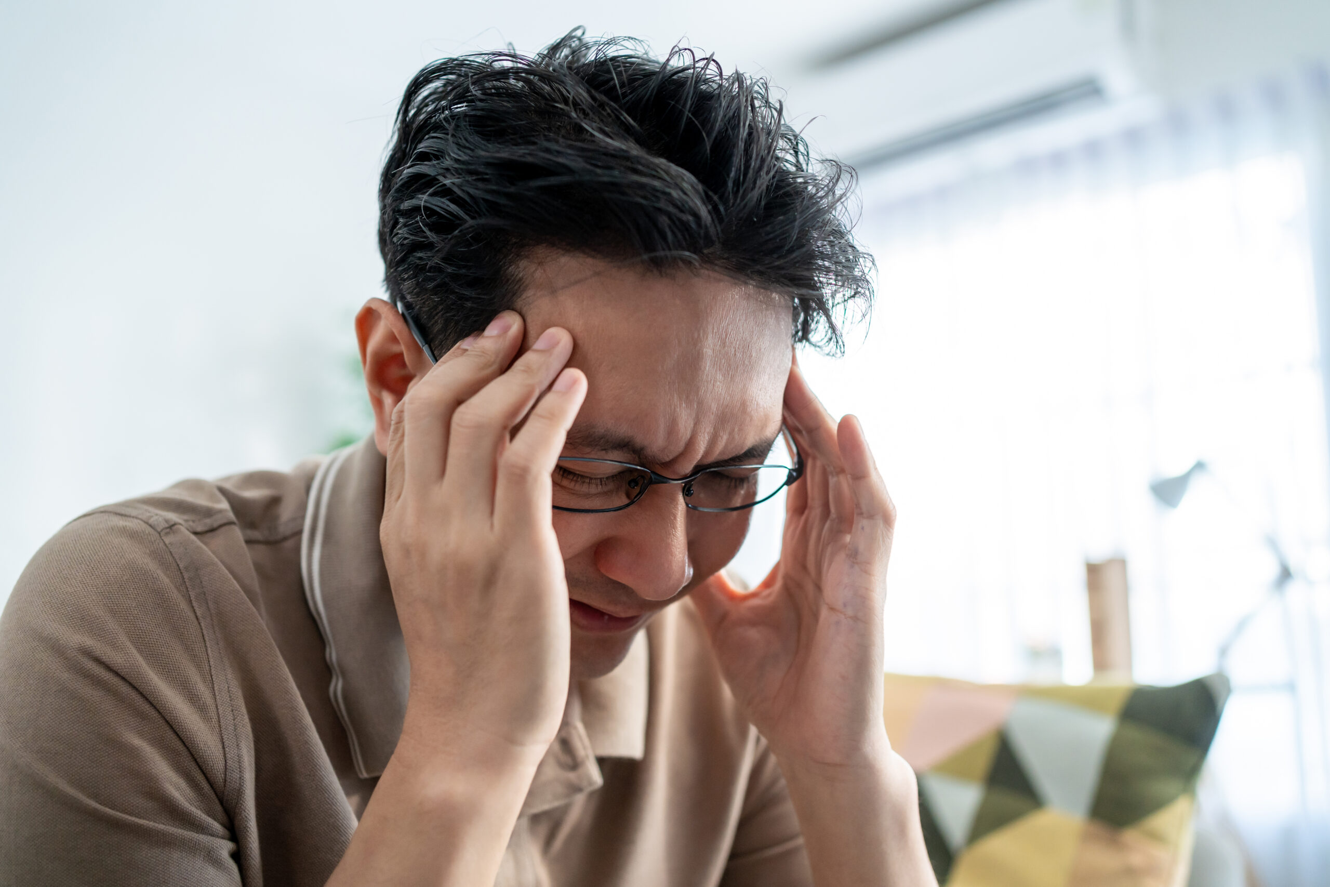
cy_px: 444
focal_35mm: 35
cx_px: 665
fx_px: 1293
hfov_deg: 54.4
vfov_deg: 37.9
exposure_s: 1/320
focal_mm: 35
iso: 640
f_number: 2.5
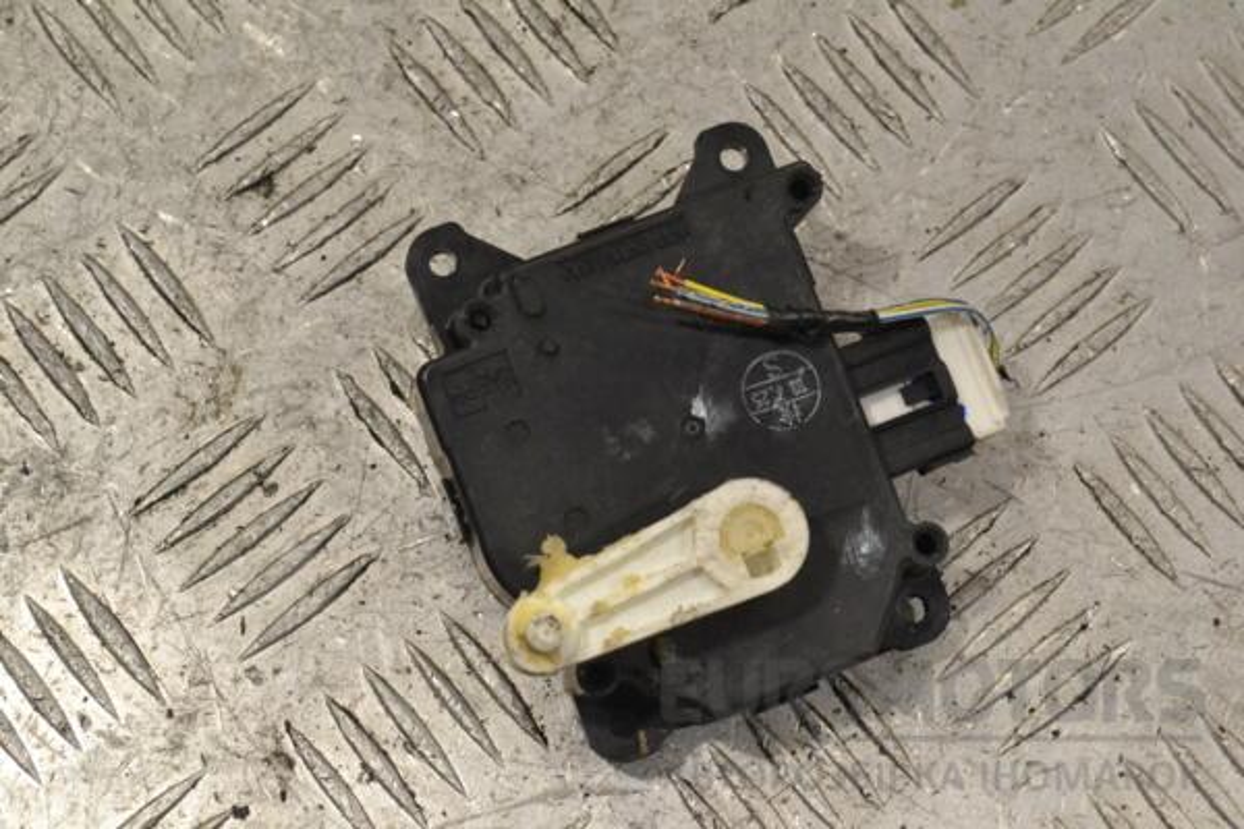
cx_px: 622
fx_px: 2851
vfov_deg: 16.6
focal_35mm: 82
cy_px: 414
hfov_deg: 24.6
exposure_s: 1/320
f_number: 9
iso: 3200
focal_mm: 55
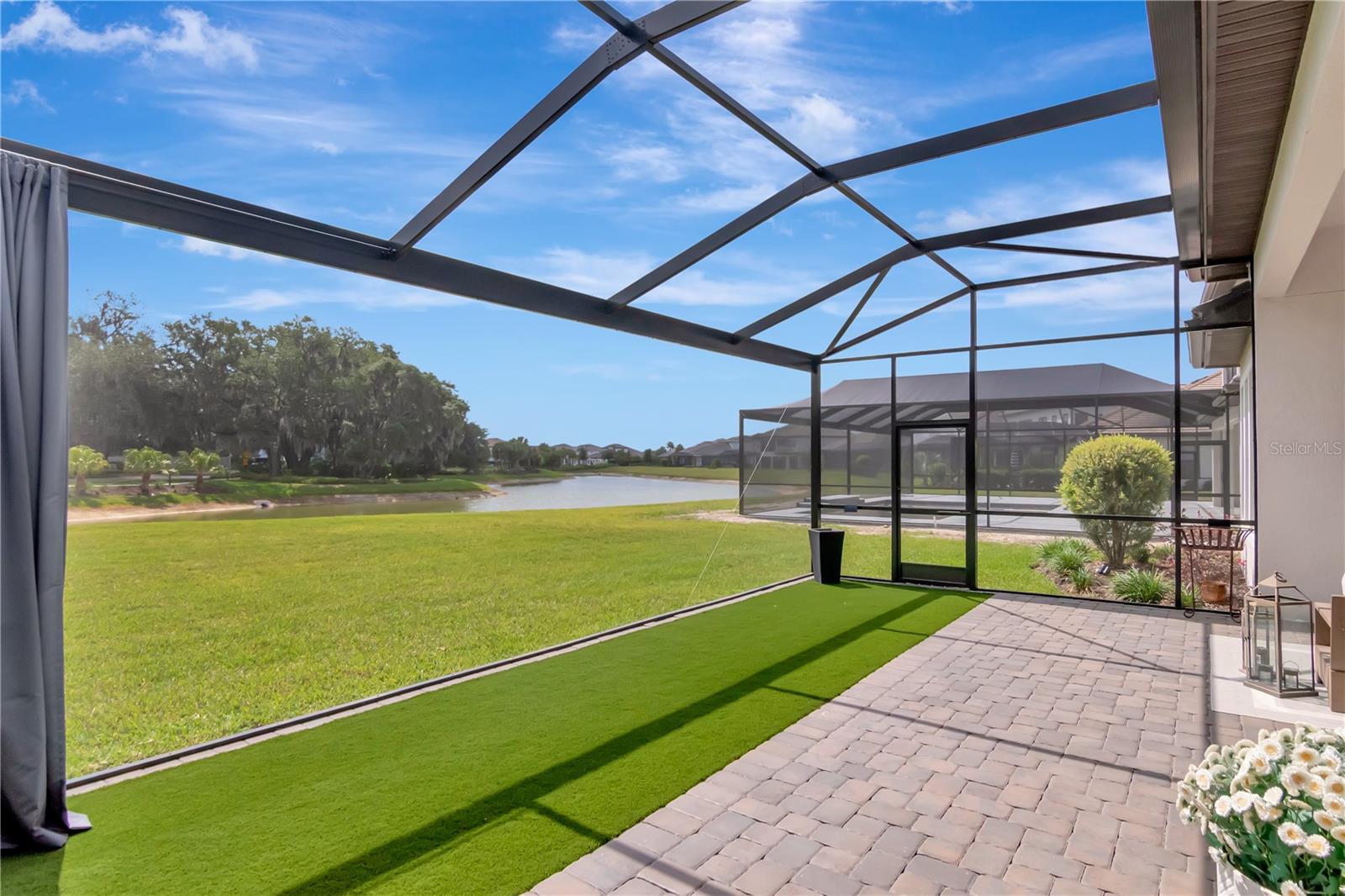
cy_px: 448
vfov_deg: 67.4
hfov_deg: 90.0
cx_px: 672
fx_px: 672
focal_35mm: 18
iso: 800
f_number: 9
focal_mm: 12
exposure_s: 1/1600
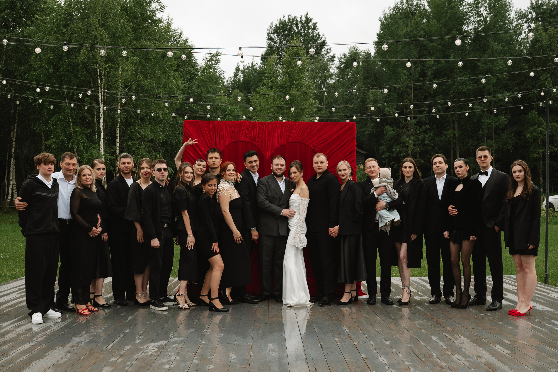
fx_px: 558
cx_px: 279
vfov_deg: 36.9
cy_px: 186
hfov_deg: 53.1
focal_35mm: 36
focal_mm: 24
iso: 100
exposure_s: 1/250
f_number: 4
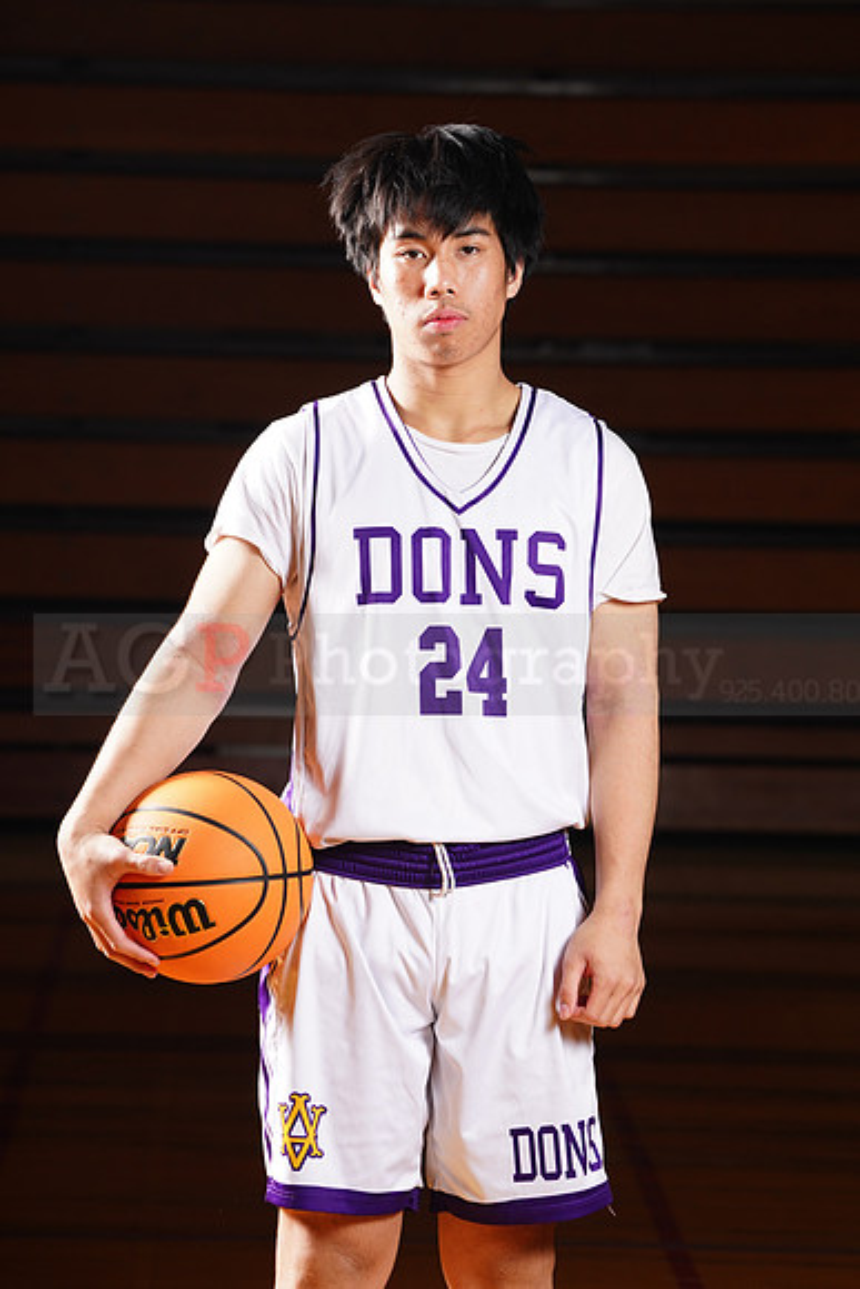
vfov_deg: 9.2
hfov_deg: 6.1
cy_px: 644
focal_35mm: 224
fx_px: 8021
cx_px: 430
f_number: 9
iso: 400
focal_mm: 224
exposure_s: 1/200
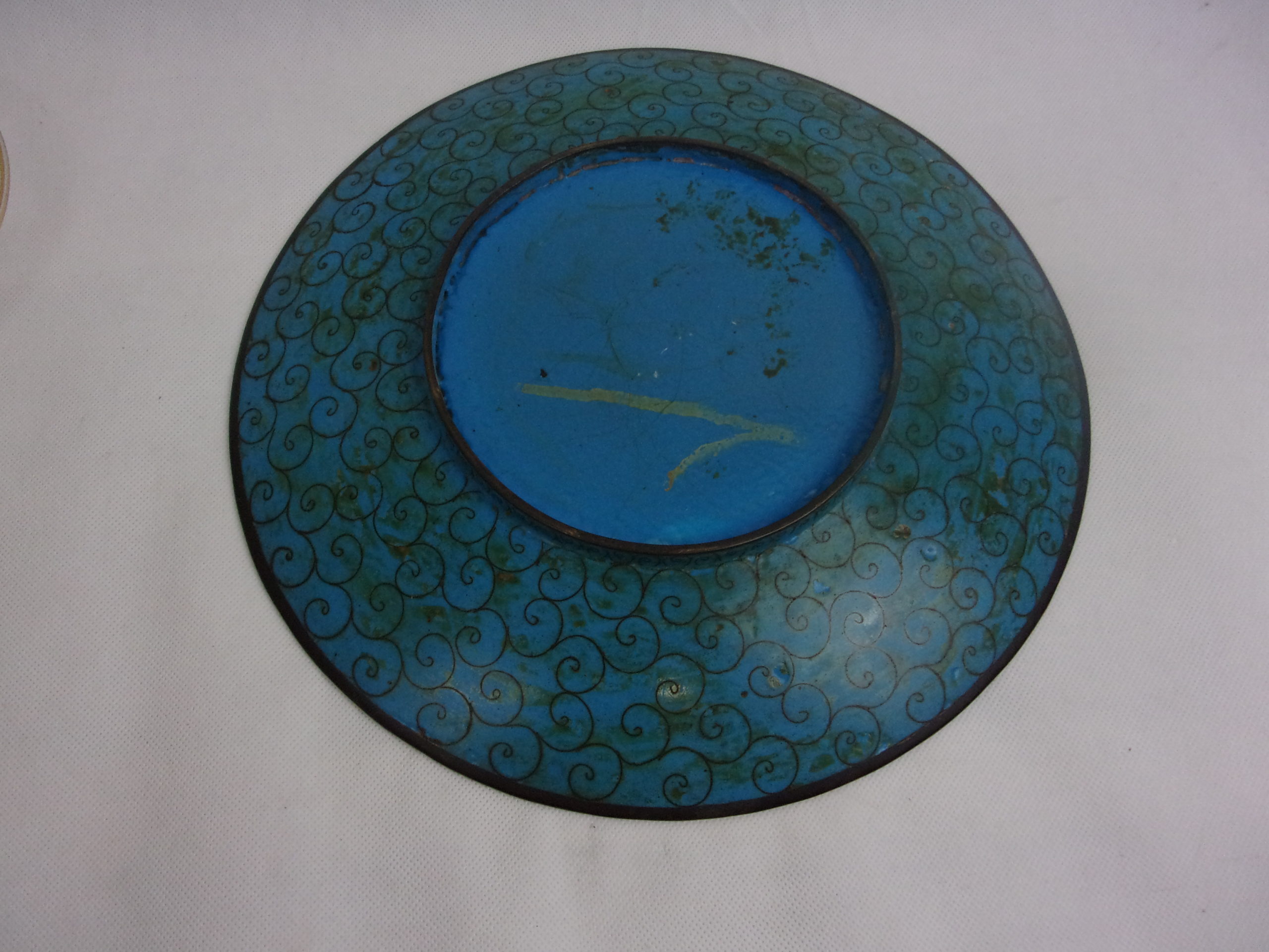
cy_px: 476
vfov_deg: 49.7
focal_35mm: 28
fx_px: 1026
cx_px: 634
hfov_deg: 63.4
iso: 258
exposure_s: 1/125
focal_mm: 5.1
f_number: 3.9
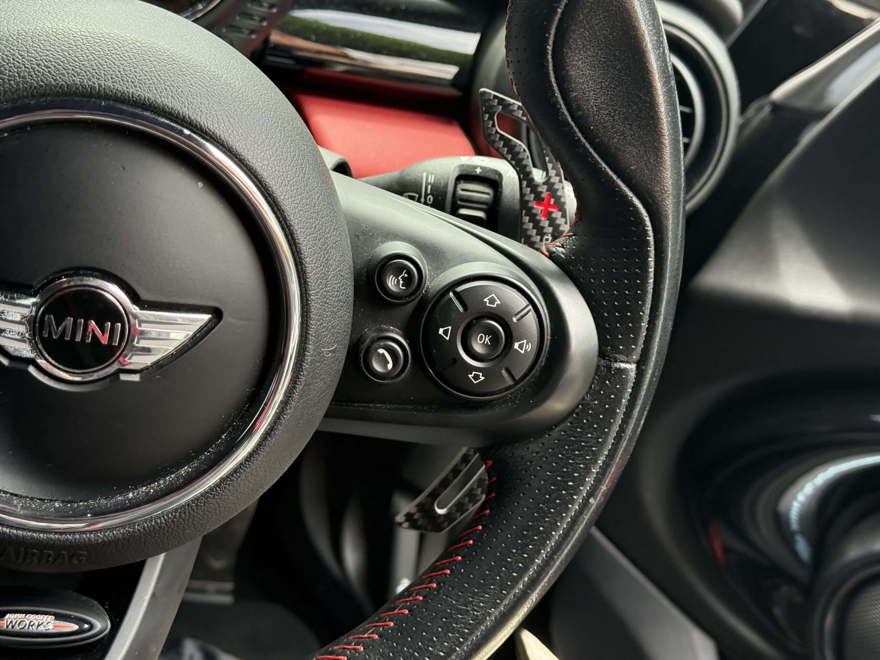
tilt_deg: -29.2
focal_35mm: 48
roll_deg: -23.0
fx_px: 1220
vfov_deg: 30.3
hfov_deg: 39.7
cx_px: 440
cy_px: 330
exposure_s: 1/190
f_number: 1.78
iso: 200
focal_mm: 6.76
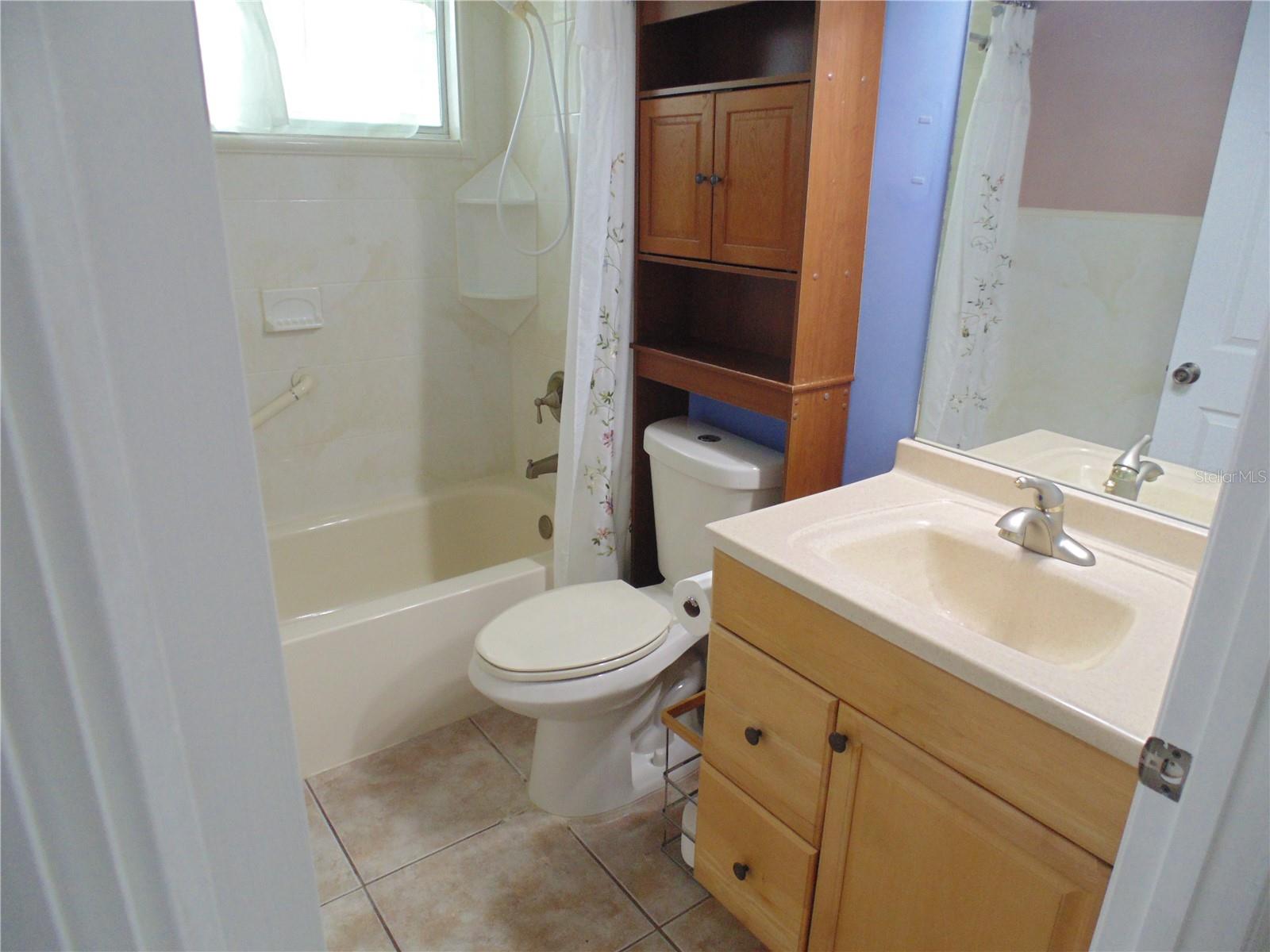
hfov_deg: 76.4
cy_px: 476
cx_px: 635
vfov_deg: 61.1
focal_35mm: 22
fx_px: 807
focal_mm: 4
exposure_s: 1/60
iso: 250
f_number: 3.1
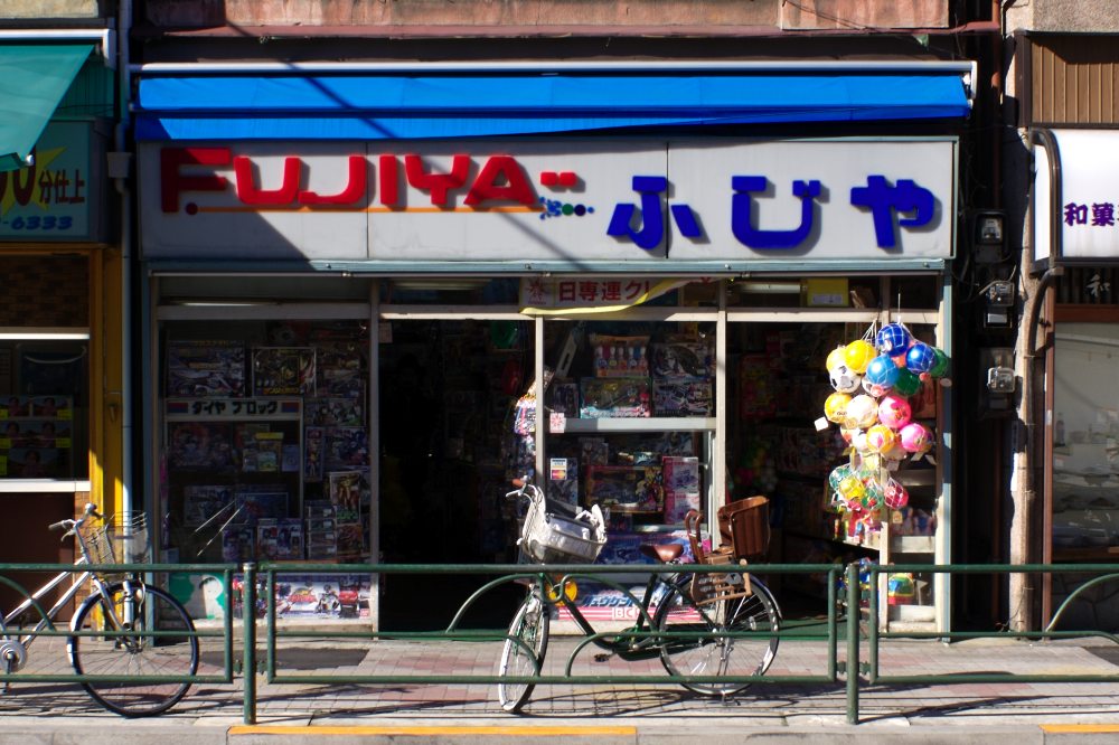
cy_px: 372
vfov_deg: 31.9
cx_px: 560
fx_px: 1305
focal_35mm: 42
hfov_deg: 46.4
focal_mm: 28
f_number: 10
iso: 100
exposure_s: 1/100
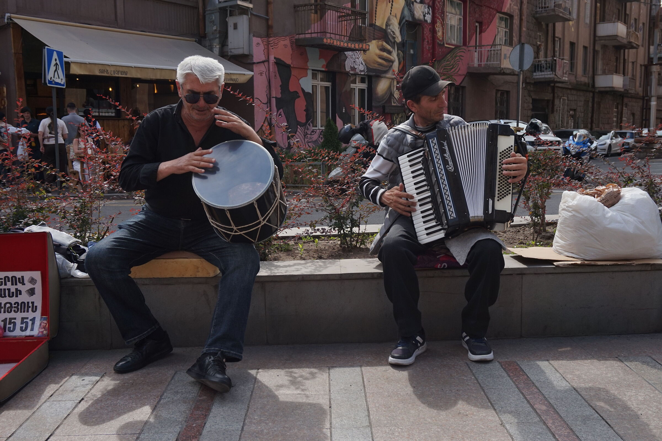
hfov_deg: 53.2
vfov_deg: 36.8
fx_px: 662
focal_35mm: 36
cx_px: 331
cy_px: 220
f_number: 6.3
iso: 100
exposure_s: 1/320
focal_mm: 24
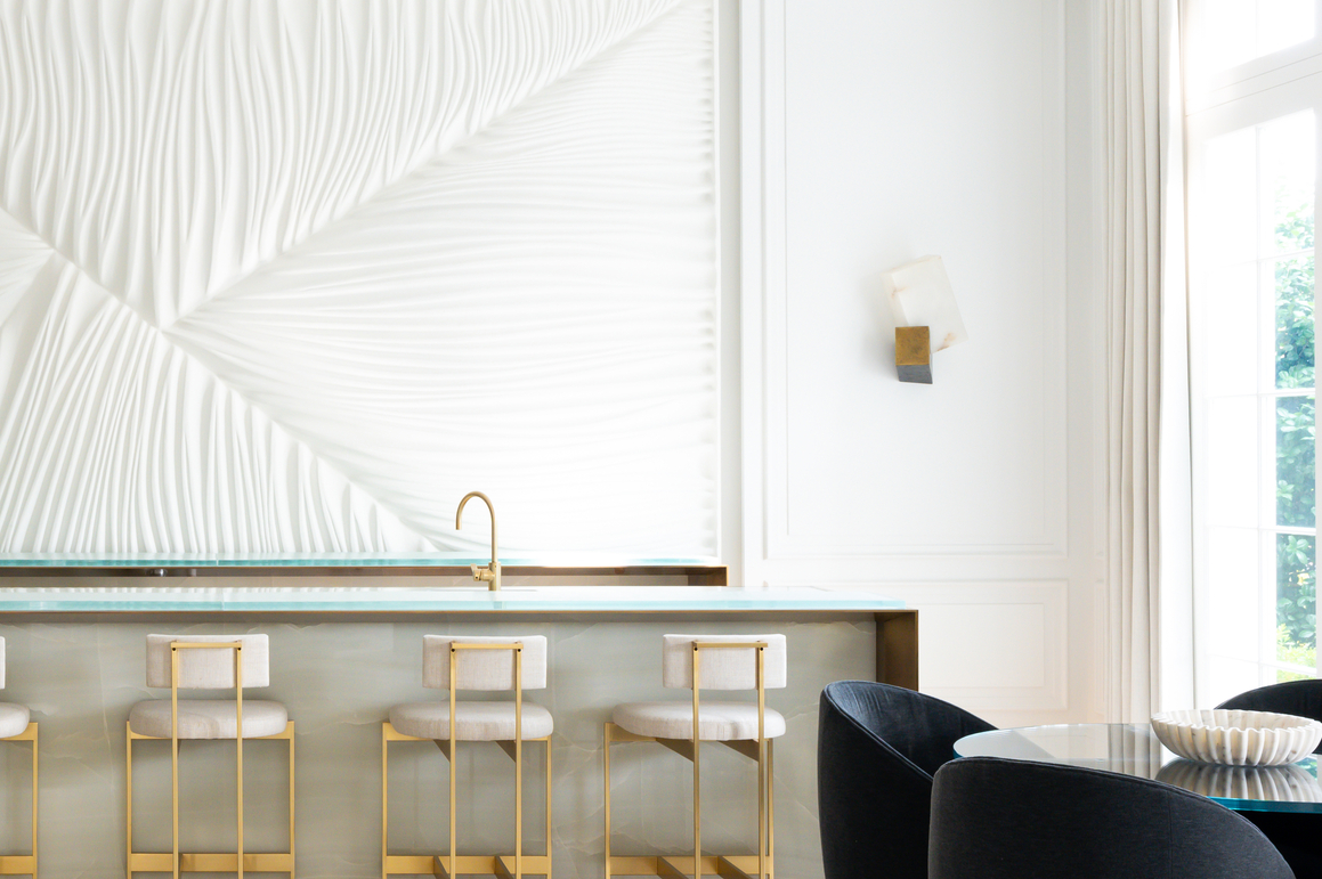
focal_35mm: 53
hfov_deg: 35.9
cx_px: 202
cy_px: 491
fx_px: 1945
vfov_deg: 25.5
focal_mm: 30
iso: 800
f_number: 13
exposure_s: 1/8
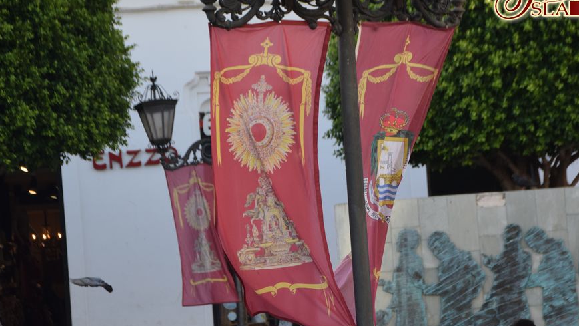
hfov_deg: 11.1
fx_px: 2988
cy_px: 172
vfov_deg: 6.2
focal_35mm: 195
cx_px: 294
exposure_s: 1/800
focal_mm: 105
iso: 800
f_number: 5.3
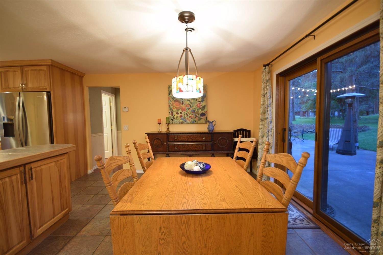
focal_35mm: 15
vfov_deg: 77.4
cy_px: 128
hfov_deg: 100.4
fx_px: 160
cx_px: 192
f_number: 4.5
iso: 250
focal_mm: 10
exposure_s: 1/3
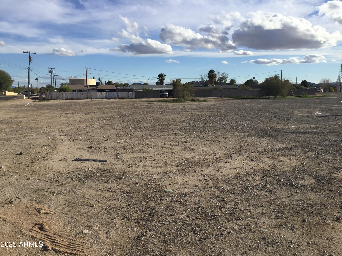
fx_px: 306
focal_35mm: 31
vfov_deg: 45.4
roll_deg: +1.0
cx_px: 171
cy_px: 128
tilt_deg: -7.2
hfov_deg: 58.4
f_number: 2.4
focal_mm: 3.3
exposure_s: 1/1852
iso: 25
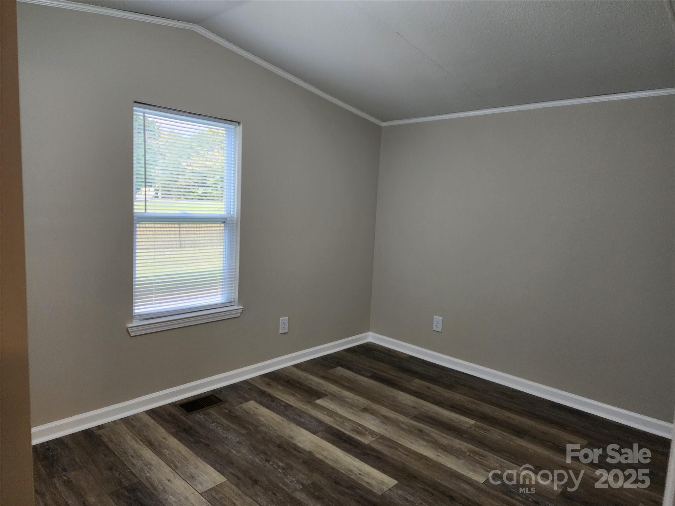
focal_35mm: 23
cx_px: 338
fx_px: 448
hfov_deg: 73.9
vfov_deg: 58.9
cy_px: 253
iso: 250
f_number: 1.8
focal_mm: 6.4
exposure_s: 1/120
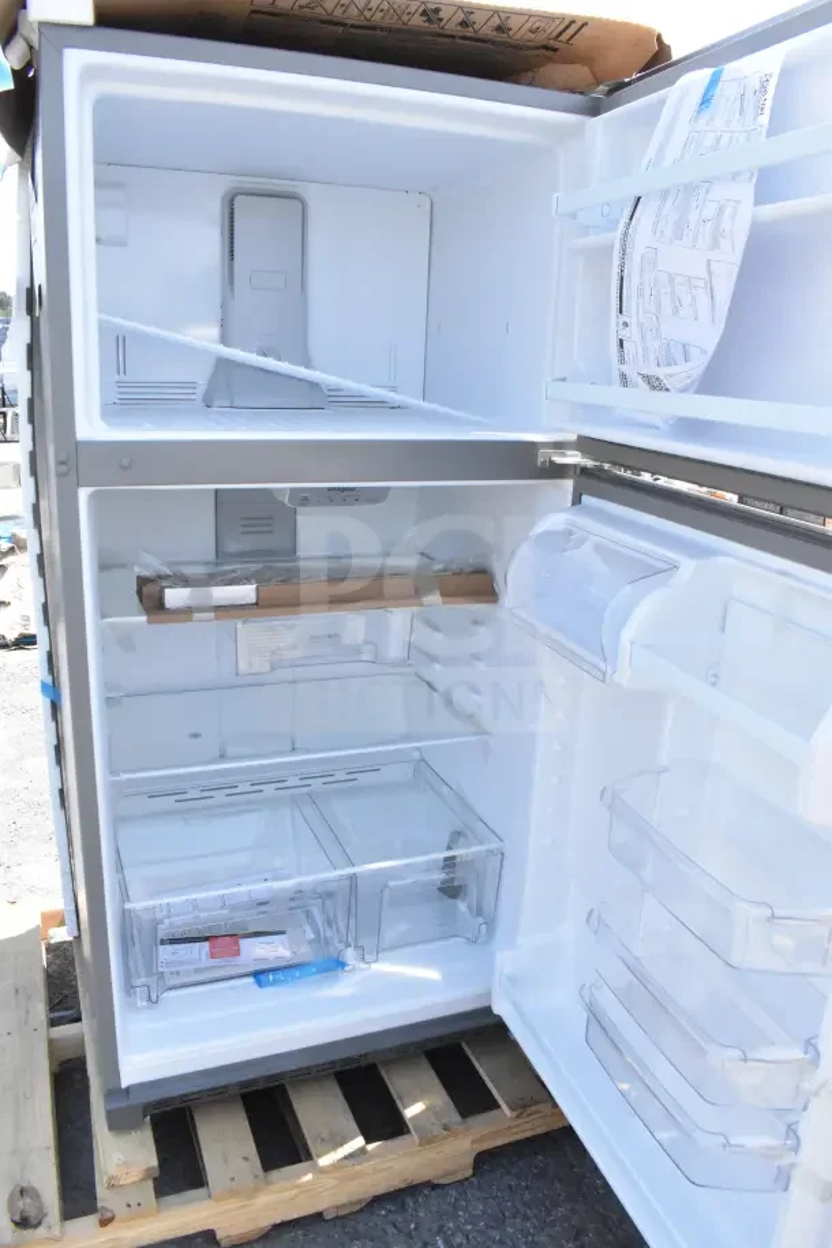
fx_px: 936
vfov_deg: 67.4
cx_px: 416
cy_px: 624
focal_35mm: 27
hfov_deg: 47.9
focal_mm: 18
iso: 6400
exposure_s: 1/1000
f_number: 16
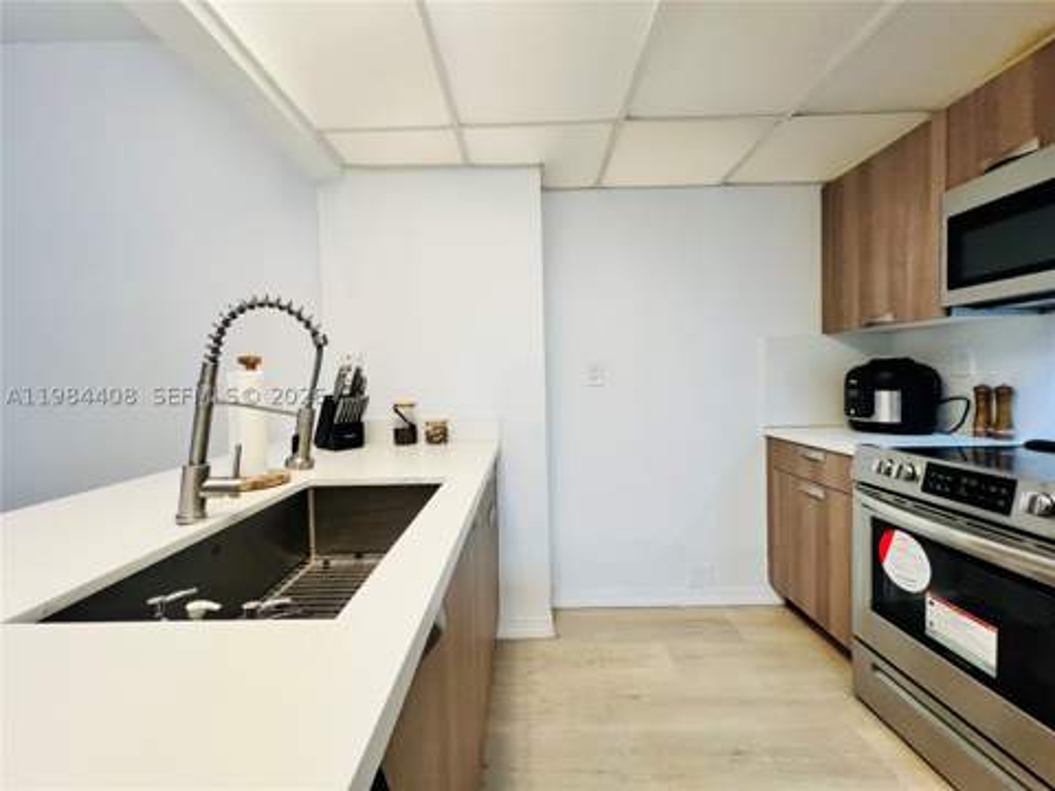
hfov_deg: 106.2
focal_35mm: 13
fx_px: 396
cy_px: 396
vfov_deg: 89.9
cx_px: 528
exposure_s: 1/120
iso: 250
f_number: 1.8
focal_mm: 1.57
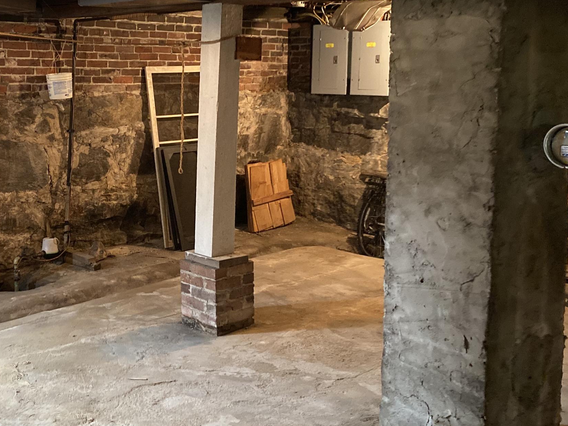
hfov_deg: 39.2
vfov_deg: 30.7
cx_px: 131
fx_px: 771
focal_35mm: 47
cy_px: 146
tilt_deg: -4.2
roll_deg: -0.1
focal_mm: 4.25
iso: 640
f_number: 1.8
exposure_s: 1/30
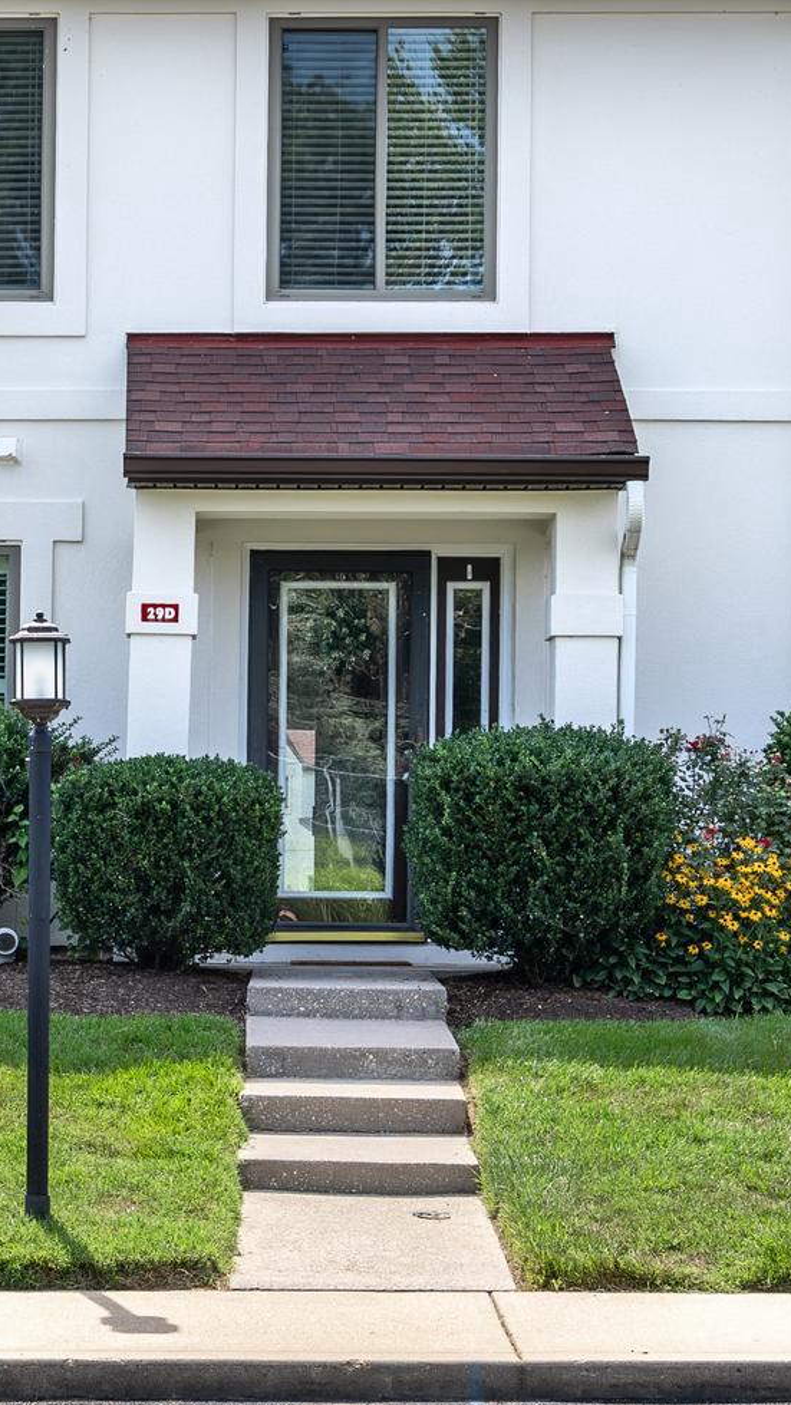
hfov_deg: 11.7
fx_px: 3839
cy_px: 428
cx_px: 154
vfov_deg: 20.6
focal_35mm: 103
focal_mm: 47
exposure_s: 1/250
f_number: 9
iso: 250
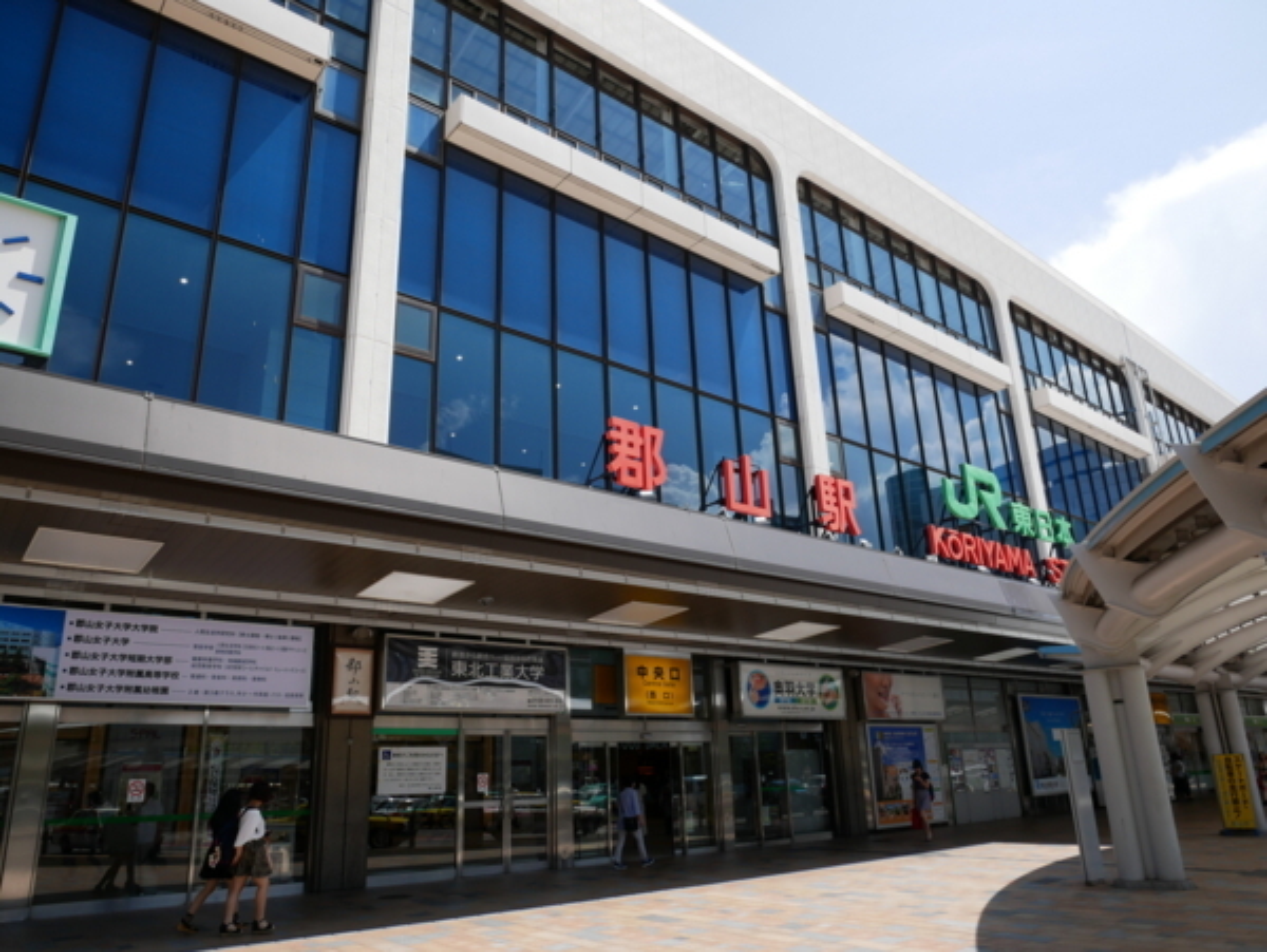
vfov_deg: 56.9
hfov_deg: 71.6
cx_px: 634
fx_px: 879
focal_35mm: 24
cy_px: 476
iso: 200
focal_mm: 12
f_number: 7.1
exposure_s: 1/400
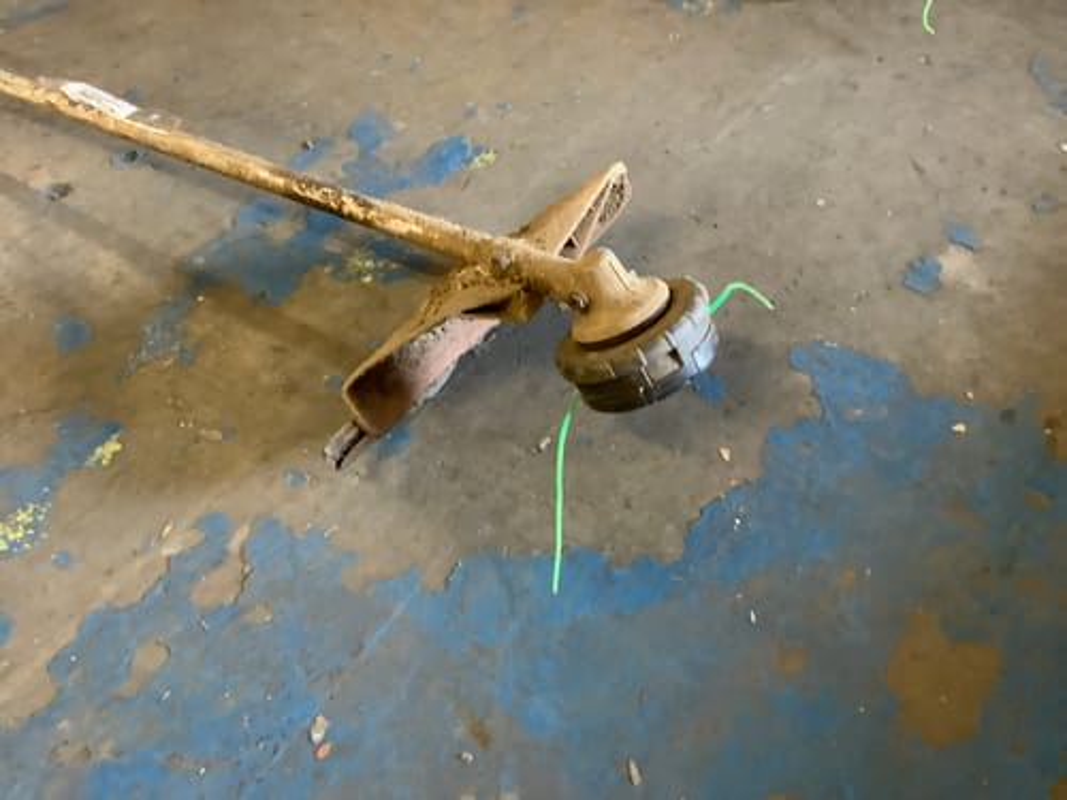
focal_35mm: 31
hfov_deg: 58.4
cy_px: 400
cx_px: 534
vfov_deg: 45.4
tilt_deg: -47.1
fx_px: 956
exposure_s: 1/25
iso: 400
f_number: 2.4
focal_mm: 3.3
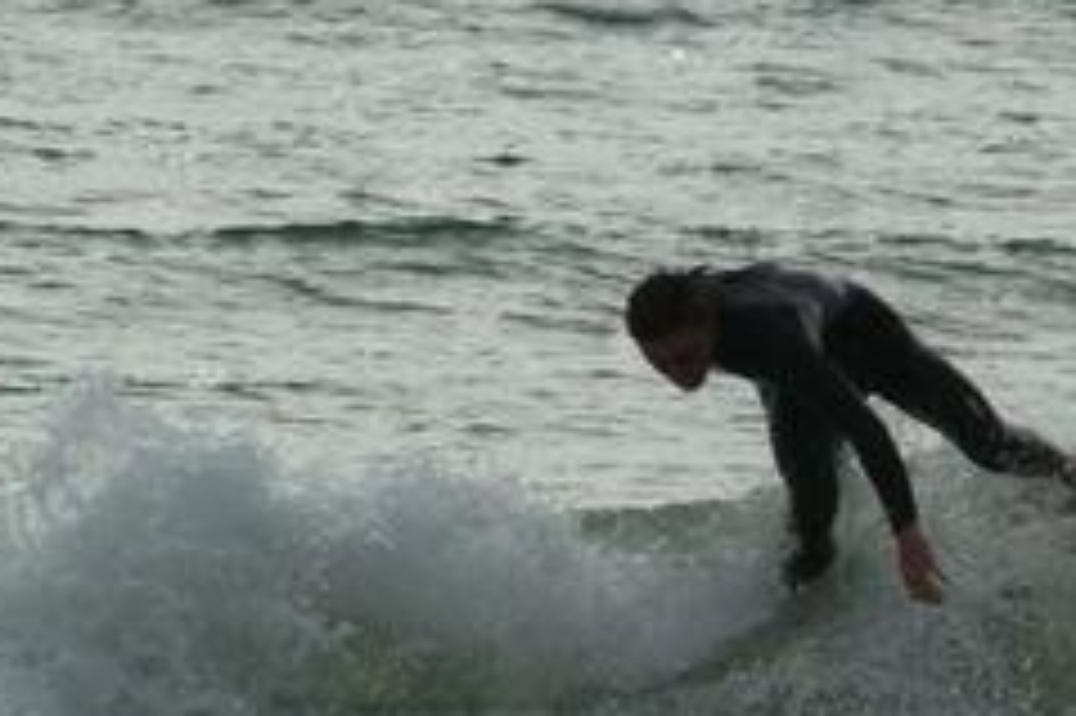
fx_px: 22610
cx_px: 1096
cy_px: 579
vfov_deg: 1.8
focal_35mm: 757
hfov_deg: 2.7
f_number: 12
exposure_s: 1/640
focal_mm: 220
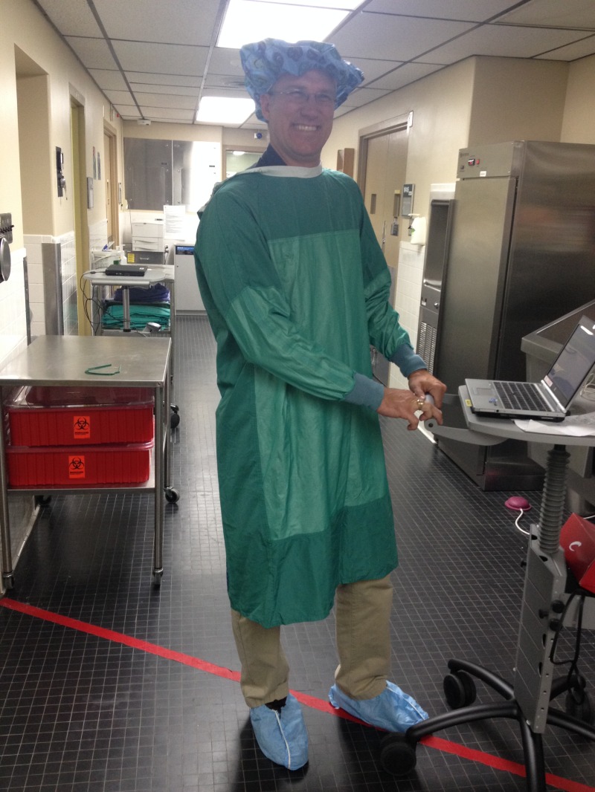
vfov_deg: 52.6
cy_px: 396
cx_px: 298
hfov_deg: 40.7
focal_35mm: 35
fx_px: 802
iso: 160
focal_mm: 4.28
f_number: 2.4
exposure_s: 1/20
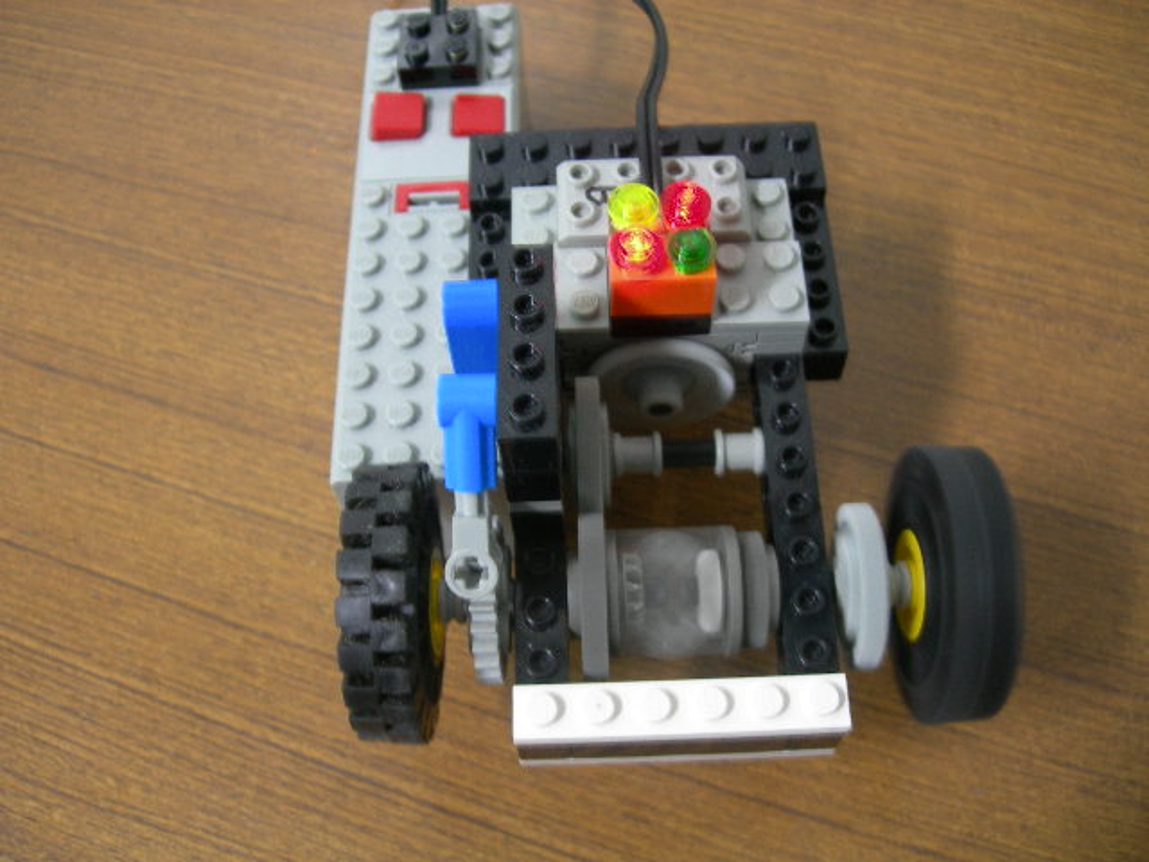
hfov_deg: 49.0
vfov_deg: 37.7
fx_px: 1261
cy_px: 431
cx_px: 574
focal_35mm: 38
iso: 108
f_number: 2.8
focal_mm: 7.8
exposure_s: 1/3.8
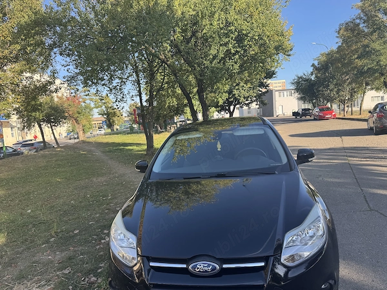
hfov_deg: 71.6
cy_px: 145
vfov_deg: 56.8
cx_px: 194
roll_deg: +4.5
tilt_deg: -5.7
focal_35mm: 24
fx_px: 268
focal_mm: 6.76
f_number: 1.78
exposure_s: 1/842
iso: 80
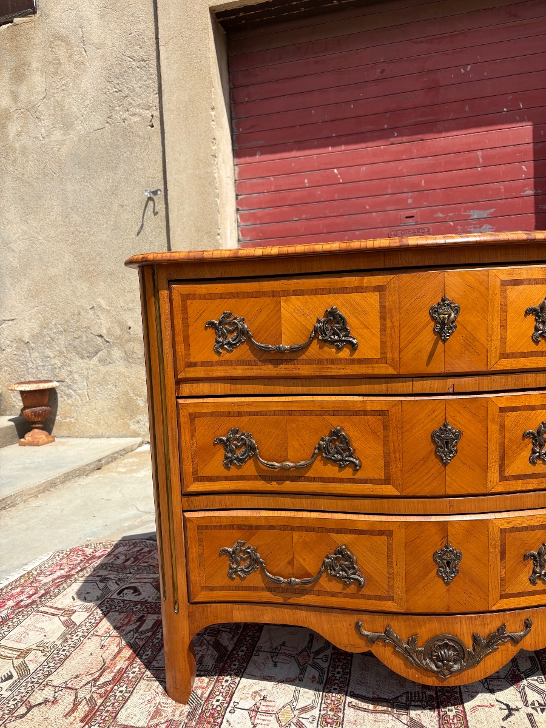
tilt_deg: -3.2
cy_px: 364
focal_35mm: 26
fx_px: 547
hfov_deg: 53.1
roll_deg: +2.8
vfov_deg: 67.3
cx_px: 273
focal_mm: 5.96
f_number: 1.6
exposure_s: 1/2865
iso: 50
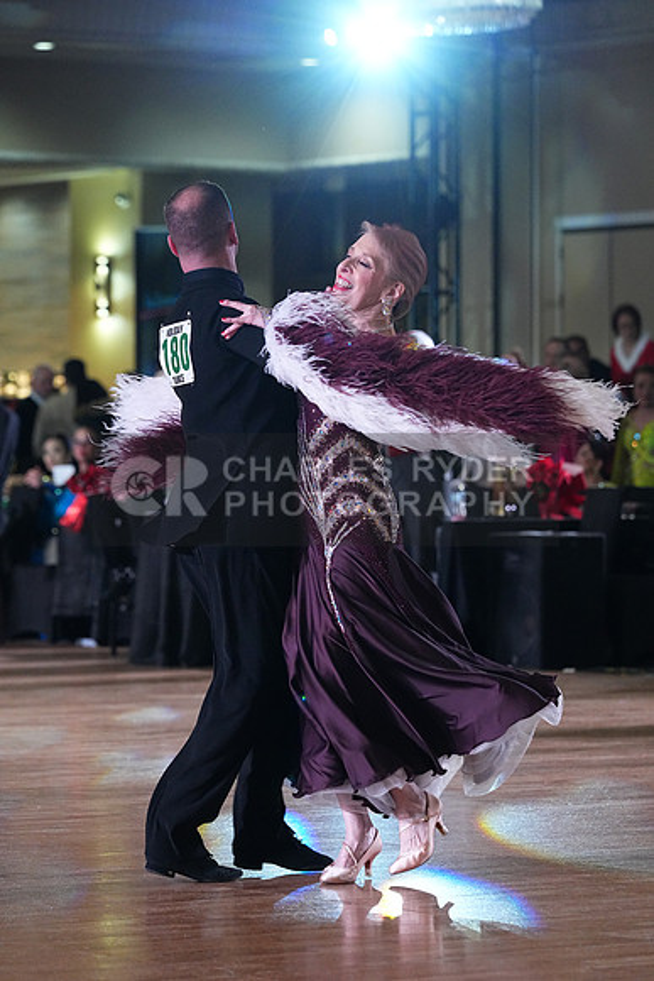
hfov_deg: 8.0
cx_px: 327
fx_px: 4684
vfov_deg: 11.9
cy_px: 490
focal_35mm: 172
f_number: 5
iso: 6400
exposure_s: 1/400
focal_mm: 172
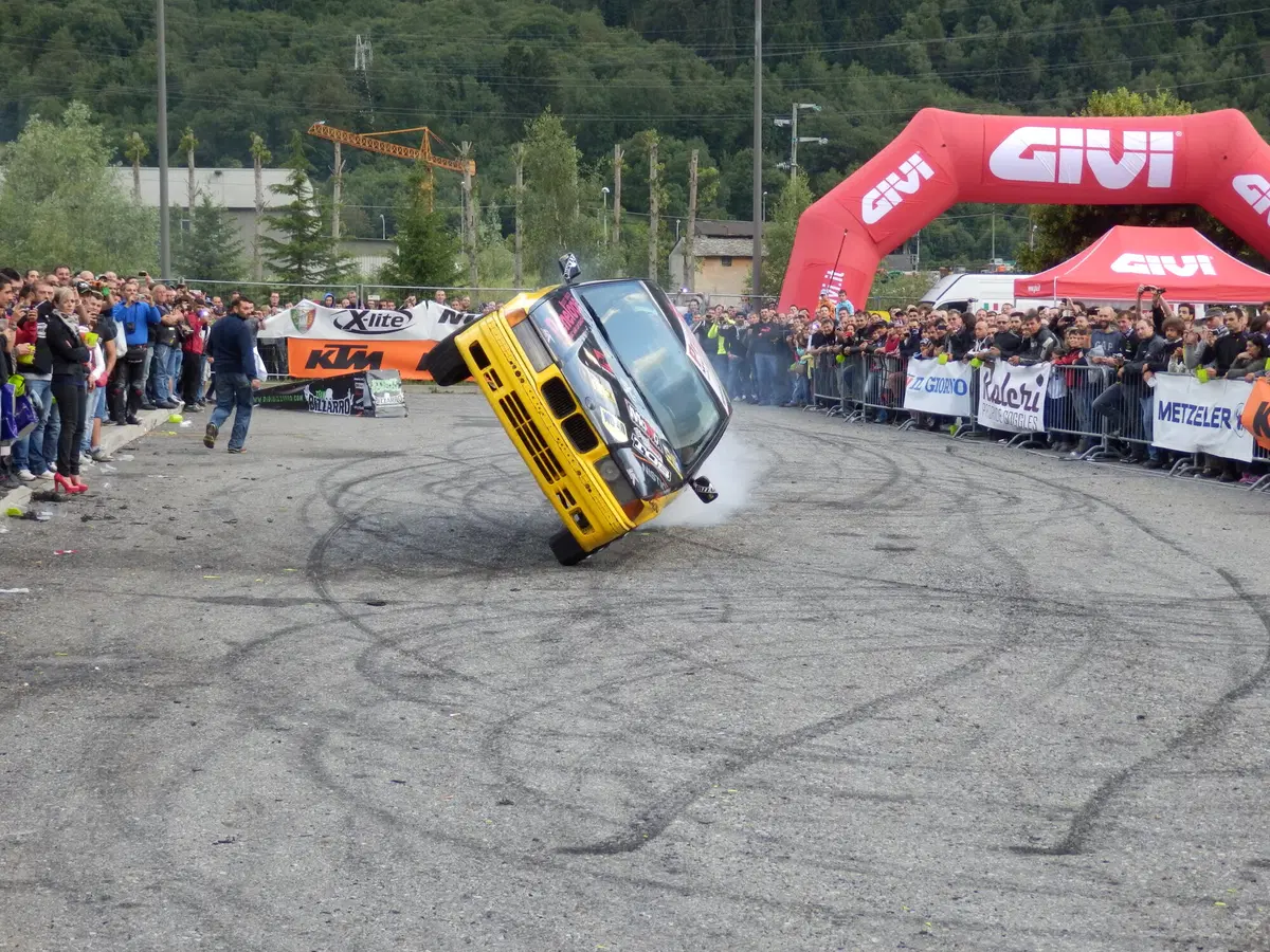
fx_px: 2421
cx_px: 635
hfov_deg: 29.4
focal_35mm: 66
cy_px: 476
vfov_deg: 22.3
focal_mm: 11.9
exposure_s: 1/100
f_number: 4.4
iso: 250
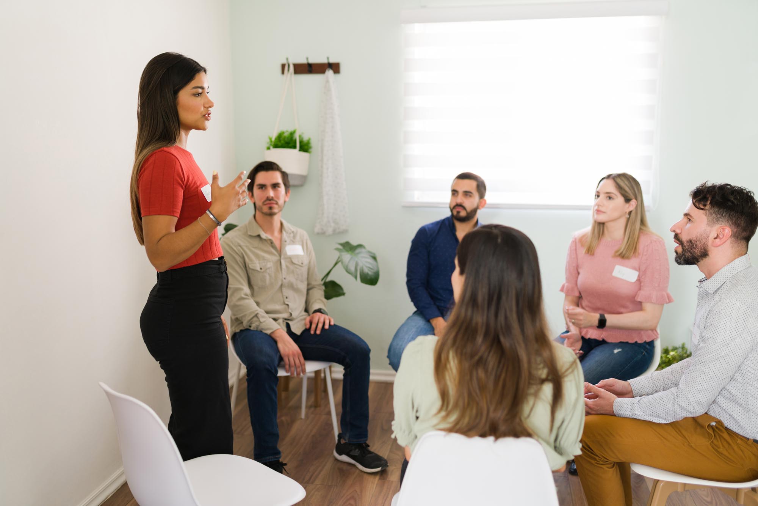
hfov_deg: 54.4
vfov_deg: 37.9
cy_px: 253
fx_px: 737
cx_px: 379
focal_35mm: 35
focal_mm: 35
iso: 320
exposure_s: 1/160
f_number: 1.8
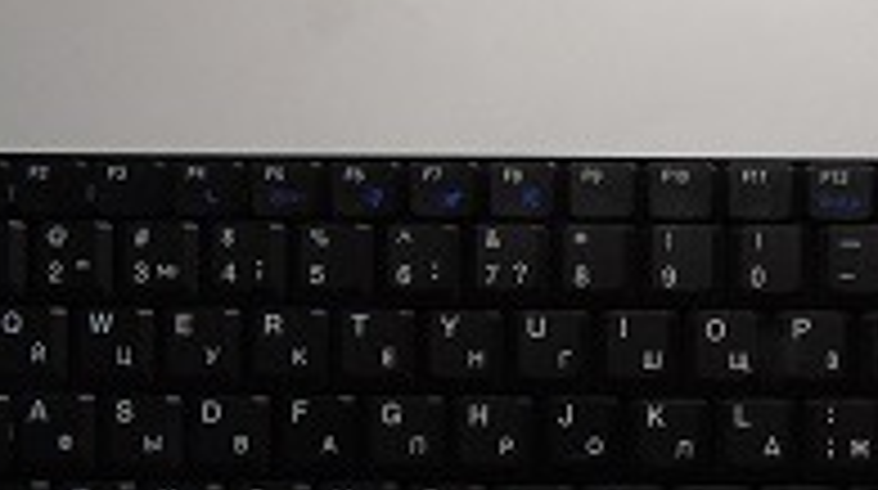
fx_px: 1302
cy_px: 342
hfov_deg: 36.0
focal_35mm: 56
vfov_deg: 21.2
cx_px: 702
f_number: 5.7
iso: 200
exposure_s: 1/20
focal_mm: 4.4
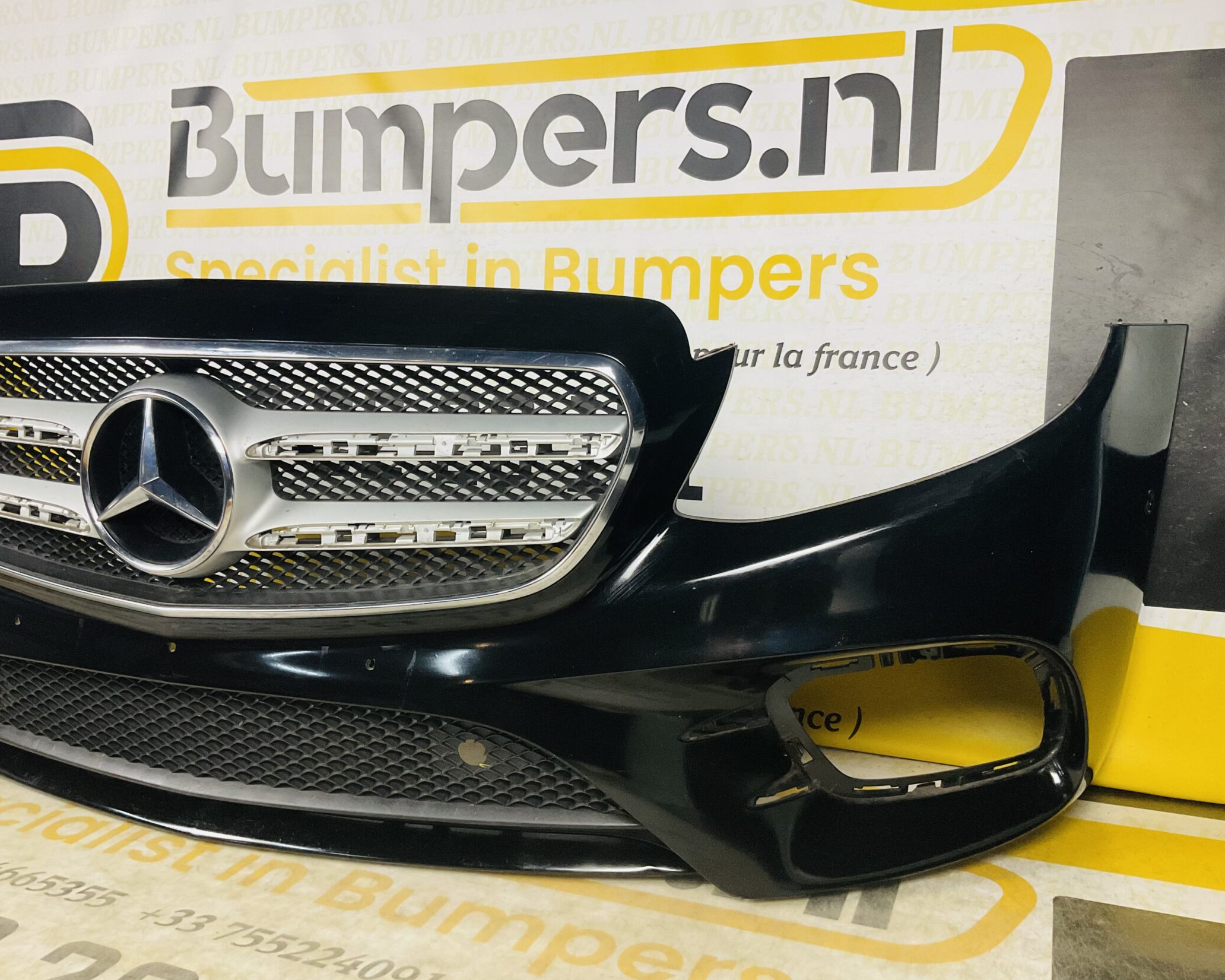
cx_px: 608
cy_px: 481
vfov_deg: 47.1
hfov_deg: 57.2
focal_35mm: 31
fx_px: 1124
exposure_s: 1/50
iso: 80
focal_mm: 3
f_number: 1.8
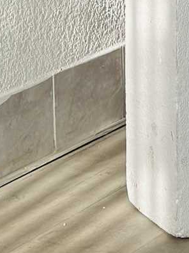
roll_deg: +0.6
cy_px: -331
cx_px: 455
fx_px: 1785
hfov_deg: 5.8
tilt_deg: -2.7
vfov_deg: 7.6
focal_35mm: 245
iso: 80
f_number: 1.78
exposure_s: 1/590
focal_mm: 6.86
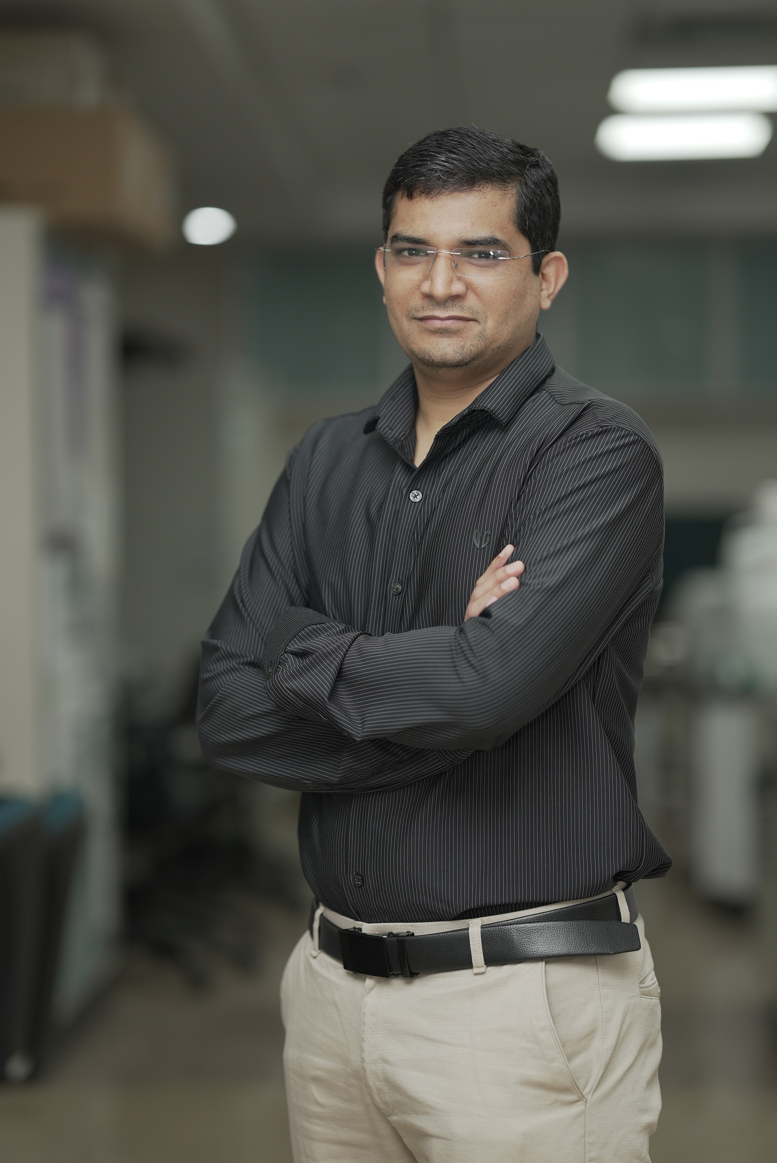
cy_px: 582
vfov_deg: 23.9
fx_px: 2749
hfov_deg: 16.1
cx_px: 388
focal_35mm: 85
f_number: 1.8
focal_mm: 85
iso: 160
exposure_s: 1/200
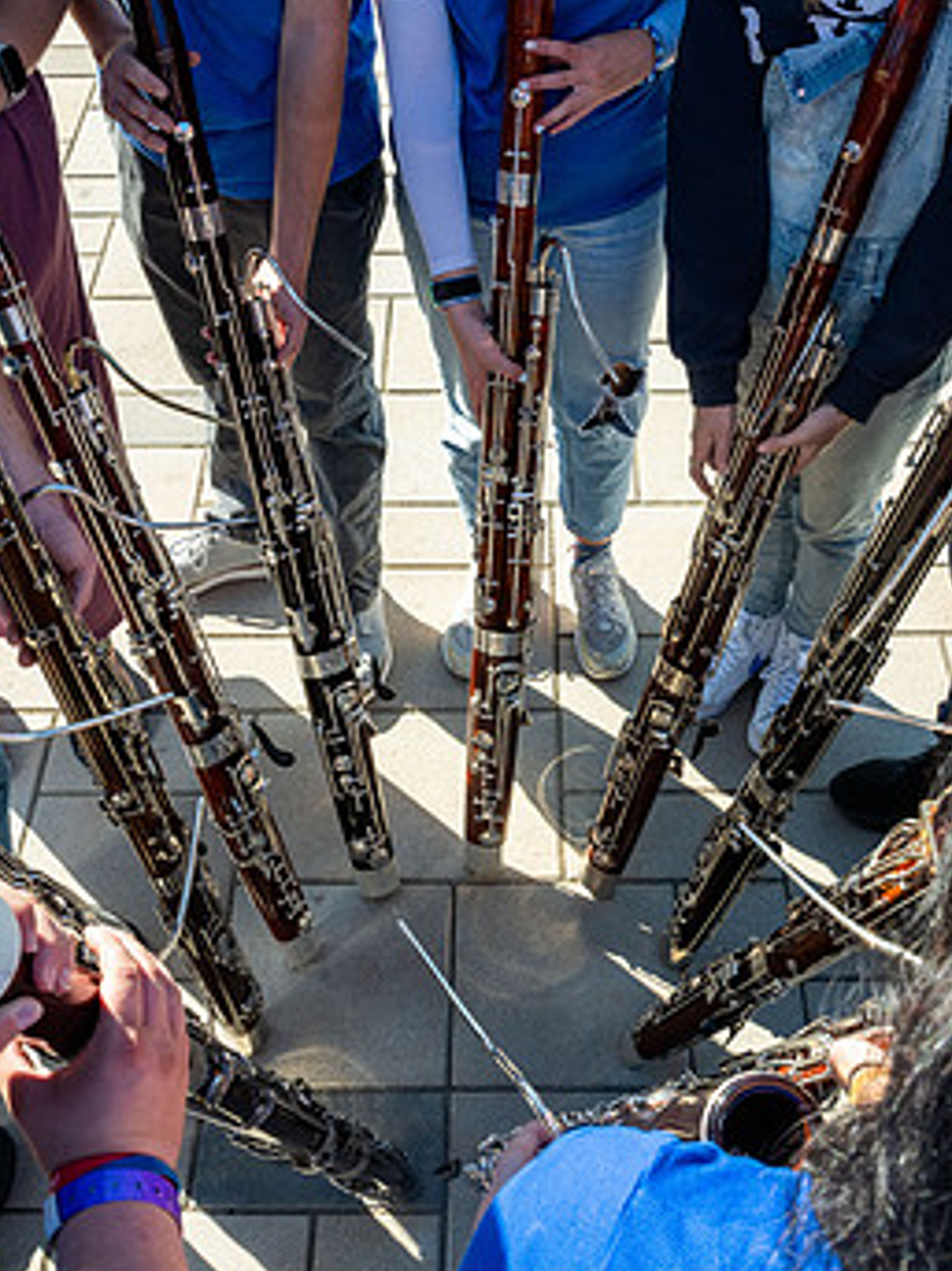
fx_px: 1431
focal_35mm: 39
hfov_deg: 36.8
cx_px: 485
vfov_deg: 47.9
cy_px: 613
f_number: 10
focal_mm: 24
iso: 500
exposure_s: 1/200
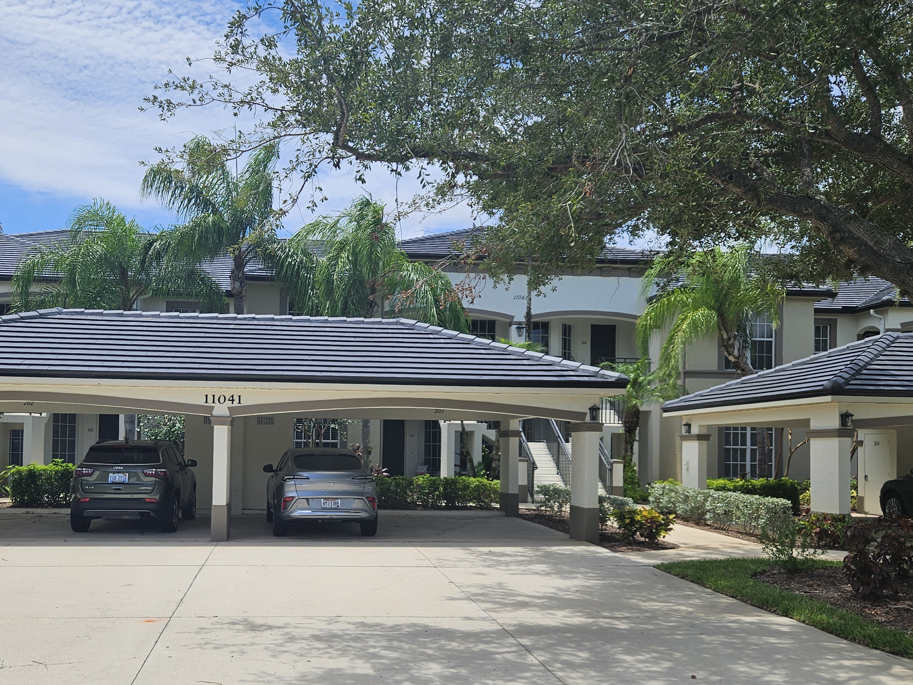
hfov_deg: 53.5
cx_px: 353
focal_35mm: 34
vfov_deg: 41.4
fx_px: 897
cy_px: 442
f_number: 1.8
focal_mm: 5.4
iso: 25
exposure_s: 1/2359
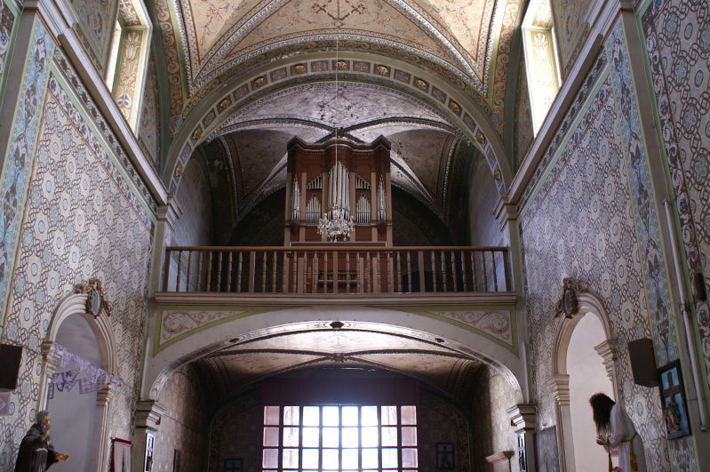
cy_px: 236
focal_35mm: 33
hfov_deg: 57.3
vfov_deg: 39.9
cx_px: 355
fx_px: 650
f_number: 4
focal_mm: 22
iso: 200
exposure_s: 1/30
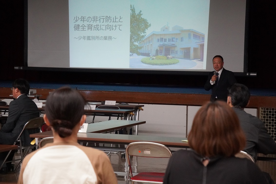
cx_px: 138
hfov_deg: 21.2
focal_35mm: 96
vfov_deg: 14.3
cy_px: 92
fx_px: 736
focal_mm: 64
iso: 6400
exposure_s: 1/160
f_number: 5
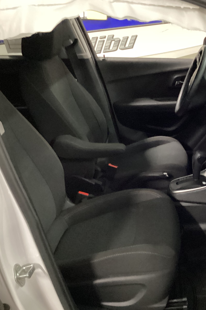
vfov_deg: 44.5
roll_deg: +3.0
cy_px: 153
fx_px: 378
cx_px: 176
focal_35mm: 44
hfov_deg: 29.5
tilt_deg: -23.7
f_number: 2.4
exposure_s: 1/17
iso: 640
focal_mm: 3.3
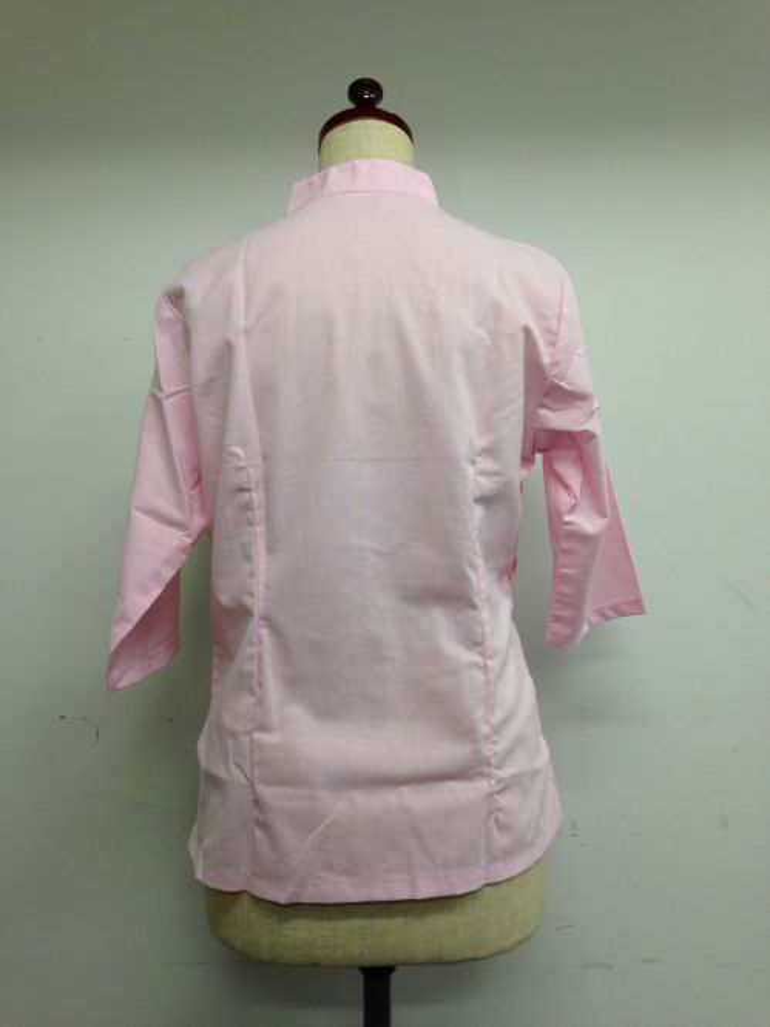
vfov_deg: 55.4
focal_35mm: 33
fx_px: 979
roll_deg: +1.0
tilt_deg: +2.5
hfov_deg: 42.9
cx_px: 385
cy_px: 514
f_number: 2.4
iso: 50
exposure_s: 1/33
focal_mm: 4.12
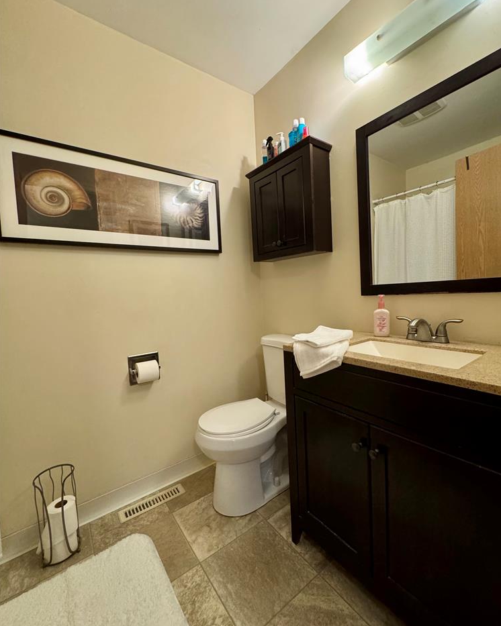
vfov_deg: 96.8
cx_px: 256
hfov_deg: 84.0
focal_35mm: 15
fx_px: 278
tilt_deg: -4.5
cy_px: 309
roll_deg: +3.8
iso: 400
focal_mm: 2.22
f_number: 2.2
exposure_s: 1/60
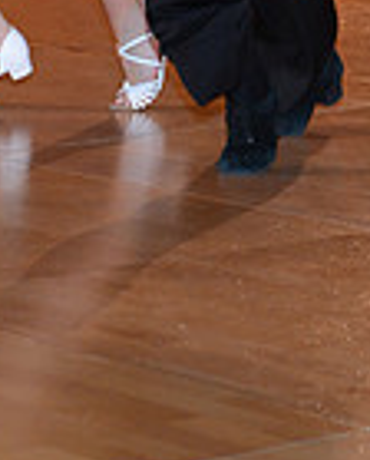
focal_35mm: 304
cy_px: -334
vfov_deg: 6.2
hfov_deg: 5.1
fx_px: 4143
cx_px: 31
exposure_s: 1/200
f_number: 4.5
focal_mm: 78
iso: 2000
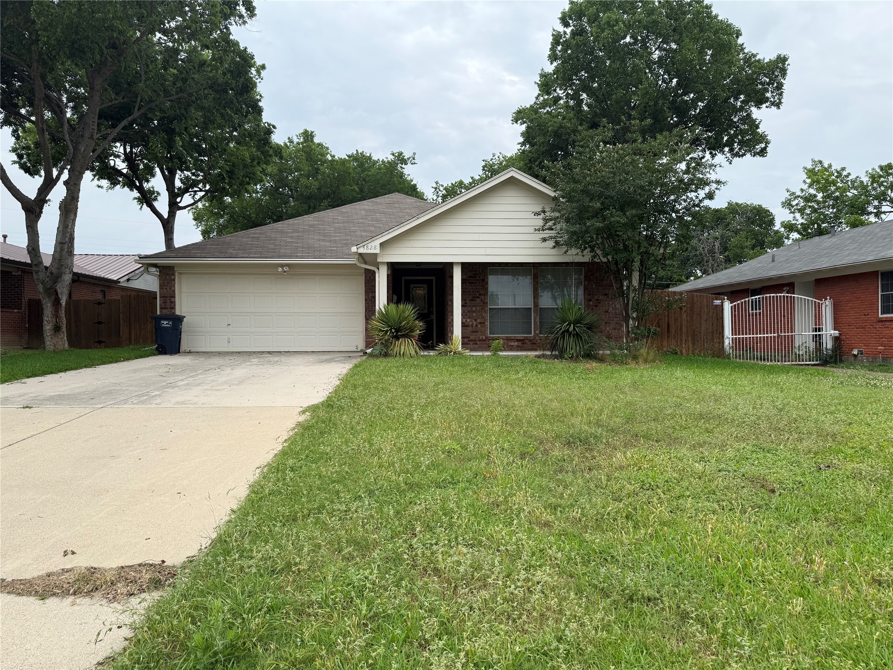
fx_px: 619
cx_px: 446
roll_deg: +0.3
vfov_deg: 56.8
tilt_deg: +0.6
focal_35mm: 24
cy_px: 335
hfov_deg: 71.6
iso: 80
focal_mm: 6.76
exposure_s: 1/2299
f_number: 1.78
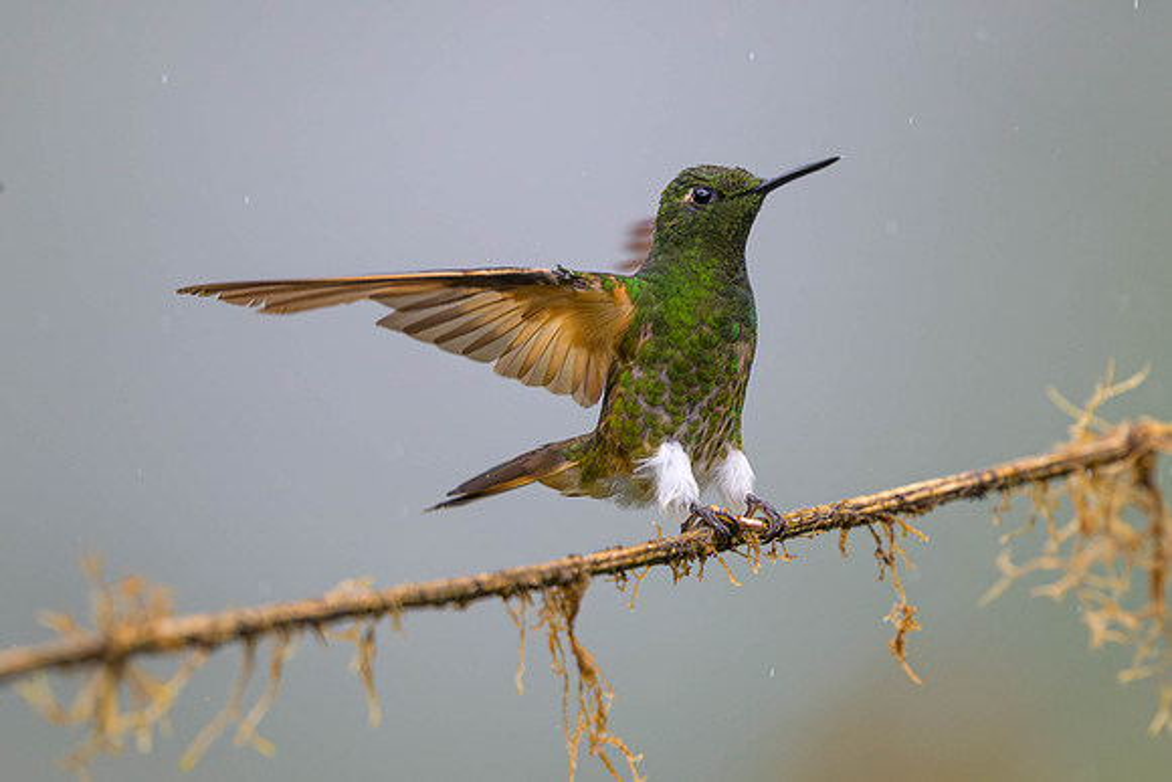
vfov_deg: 1.2
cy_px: 518
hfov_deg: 1.8
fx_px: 37590
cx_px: 467
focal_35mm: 1154
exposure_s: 1/2500
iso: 1100
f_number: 2.8
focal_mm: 400
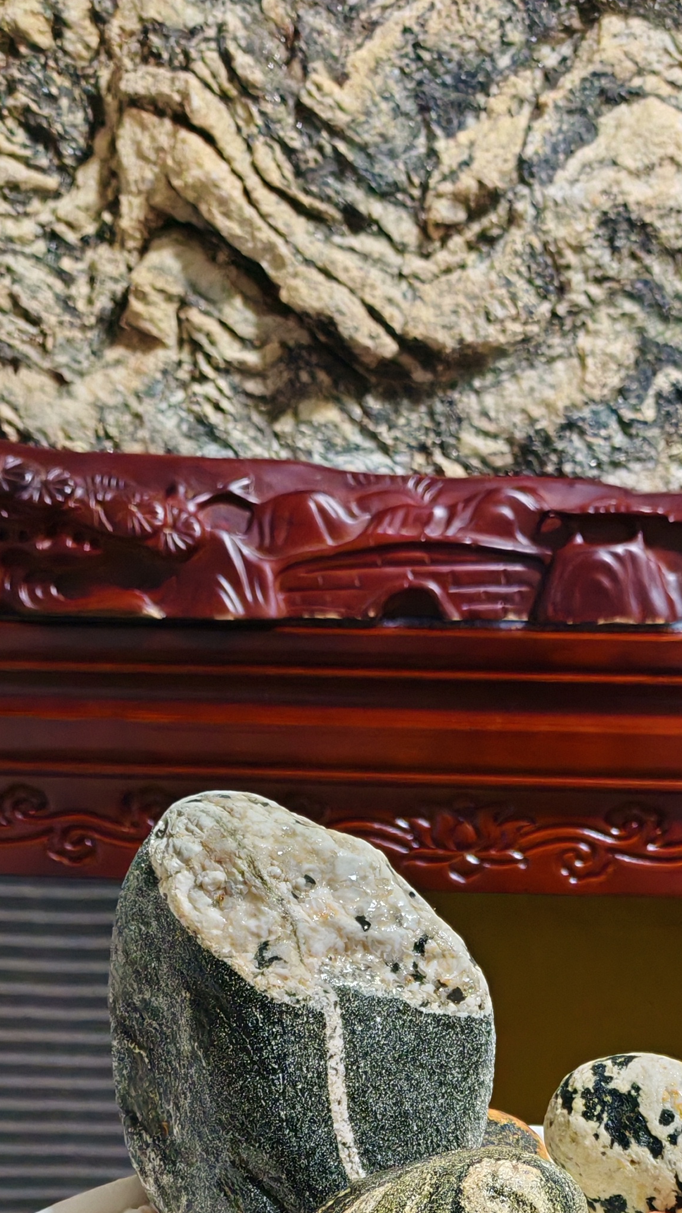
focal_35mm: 59
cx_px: 482
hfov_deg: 20.3
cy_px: 1195
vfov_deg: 32.7
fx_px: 1896
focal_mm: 5.52
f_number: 1.95
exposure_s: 1/50
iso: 320
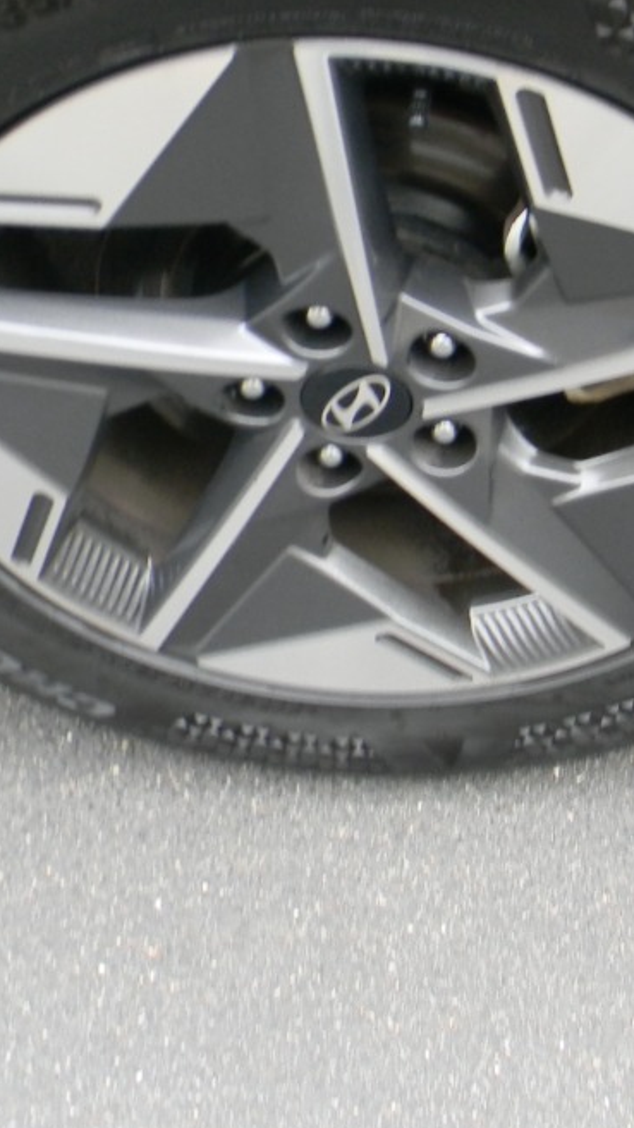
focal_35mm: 67
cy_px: 375
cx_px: 430
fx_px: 2002
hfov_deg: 17.9
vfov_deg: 31.2
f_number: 3.5
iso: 187
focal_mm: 5
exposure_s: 1/30
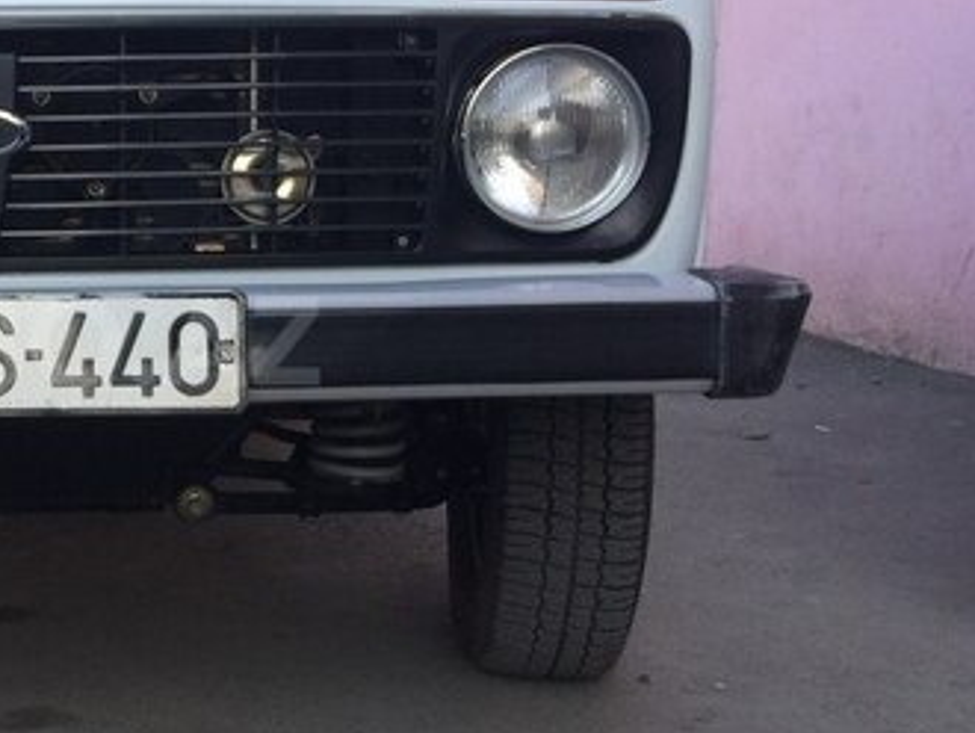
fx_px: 1635
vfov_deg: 25.3
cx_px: 18
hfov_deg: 31.0
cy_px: 341
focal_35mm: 58
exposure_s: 1/223
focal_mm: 4.15
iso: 32
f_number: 2.2
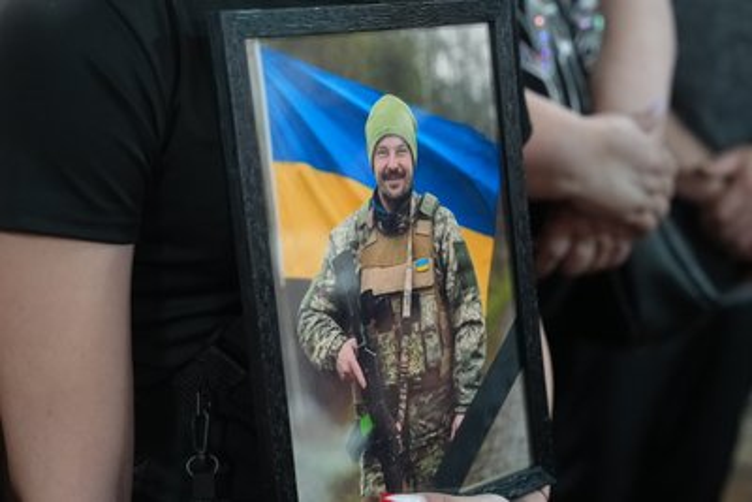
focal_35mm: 70
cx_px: 376
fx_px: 1463
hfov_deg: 28.8
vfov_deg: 19.5
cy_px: 251
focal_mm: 70
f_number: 4
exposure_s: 1/160
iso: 10000
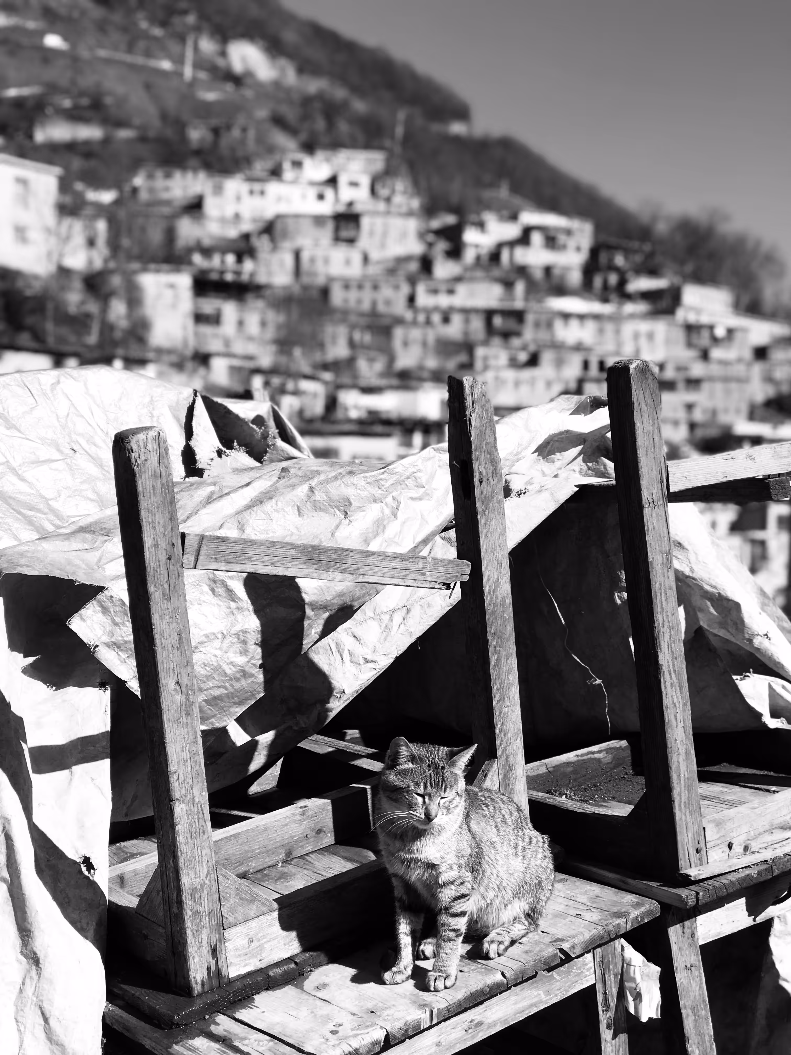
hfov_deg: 25.7
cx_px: 396
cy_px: 528
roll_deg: -1.3
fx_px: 1737
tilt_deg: -0.6
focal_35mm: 57
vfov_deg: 33.8
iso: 20
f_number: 2.8
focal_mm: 6.6
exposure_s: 1/1259
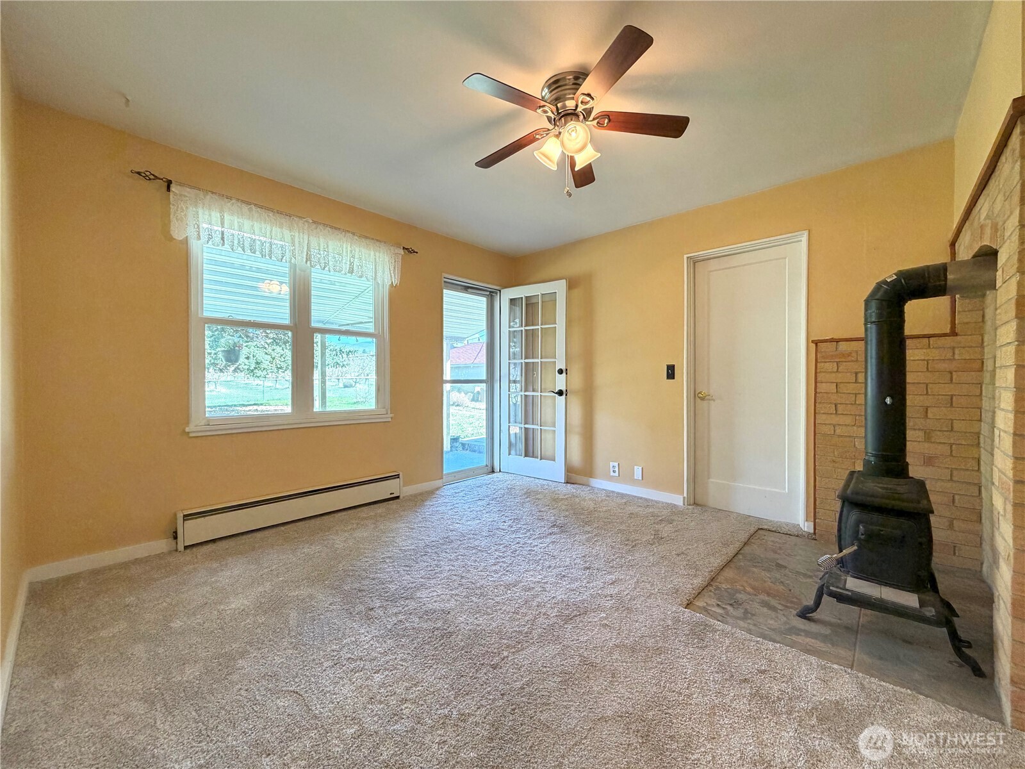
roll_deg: +0.2
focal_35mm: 14
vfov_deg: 85.7
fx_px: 415
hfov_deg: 102.1
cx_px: 512
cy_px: 384
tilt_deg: -0.6
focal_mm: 2.22
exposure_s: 1/60
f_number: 2.2
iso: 200
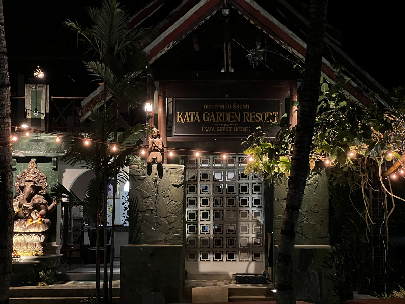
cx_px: 202
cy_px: 152
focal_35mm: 77
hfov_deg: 25.3
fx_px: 901
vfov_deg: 19.1
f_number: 2.8
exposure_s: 1/25
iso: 1600
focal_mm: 9
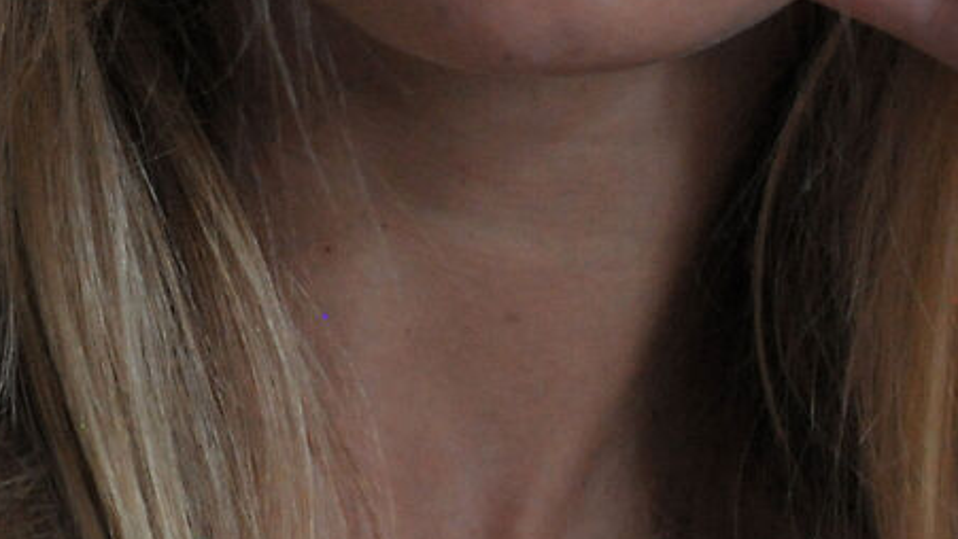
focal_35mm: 1114
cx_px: -300
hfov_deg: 1.9
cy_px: -537
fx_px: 28307
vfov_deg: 1.1
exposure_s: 1/160
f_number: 2.8
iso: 1600
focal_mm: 200
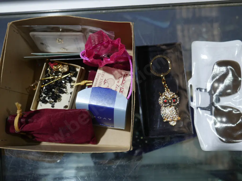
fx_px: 252
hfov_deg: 51.4
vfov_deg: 39.7
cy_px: 90
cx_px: 121
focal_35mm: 36
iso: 200
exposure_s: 1/80
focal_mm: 18
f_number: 4
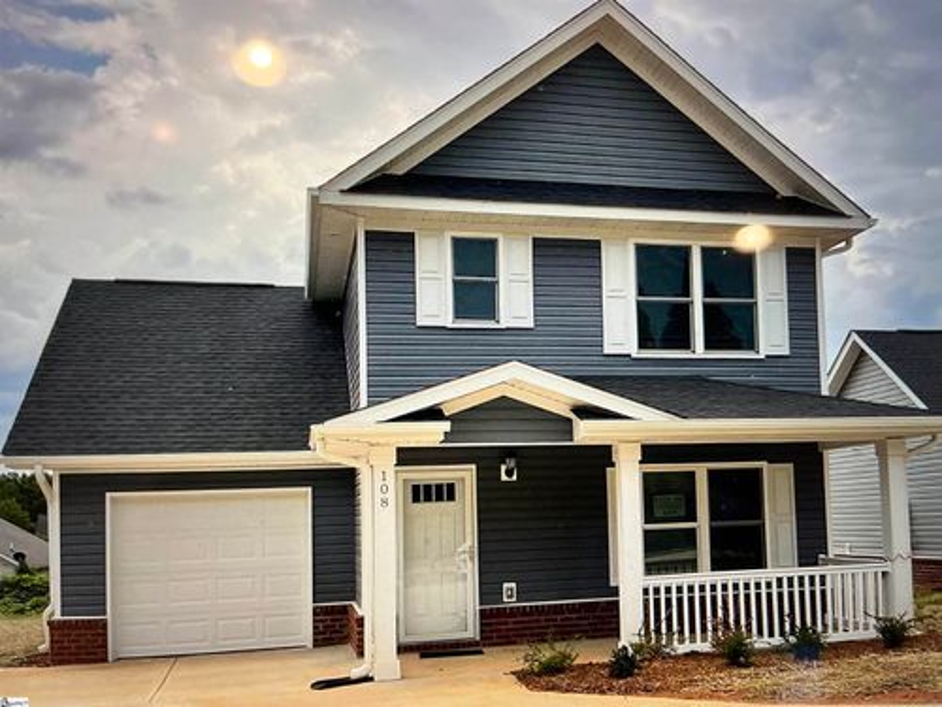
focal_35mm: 26
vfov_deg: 53.1
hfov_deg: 67.3
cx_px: 471
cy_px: 354
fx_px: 708
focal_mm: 5.1
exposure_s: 1/60
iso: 160
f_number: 1.6
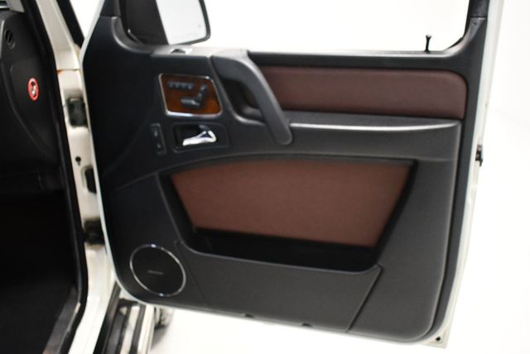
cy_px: 177
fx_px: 530
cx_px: 265
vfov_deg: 36.9
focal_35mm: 36
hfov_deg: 53.1
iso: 3200
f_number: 3.5
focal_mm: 18
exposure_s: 1/80
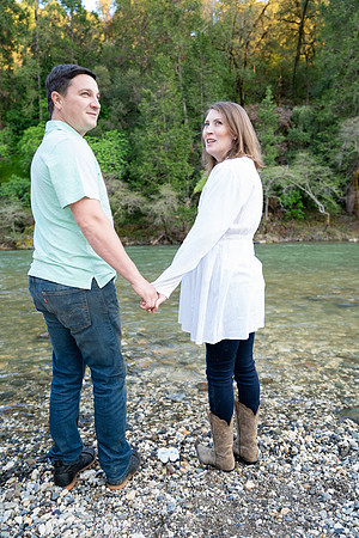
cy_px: 269
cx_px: 180
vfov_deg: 73.7
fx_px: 359
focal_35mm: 24
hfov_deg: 53.1
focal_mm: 24
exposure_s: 1/250
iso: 800
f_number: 2.8
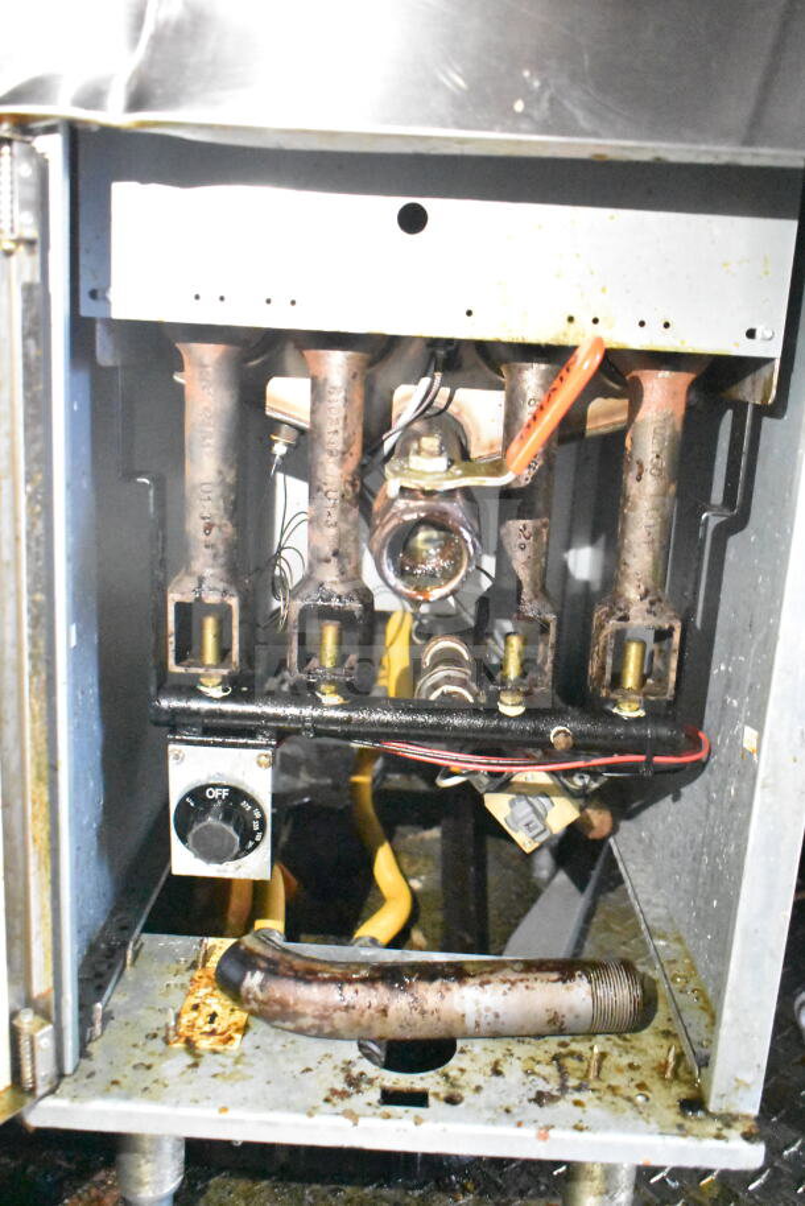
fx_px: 1106
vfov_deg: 57.2
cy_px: 603
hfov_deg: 40.0
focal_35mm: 33
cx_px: 402
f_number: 3.8
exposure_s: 1/30
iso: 25600
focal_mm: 22
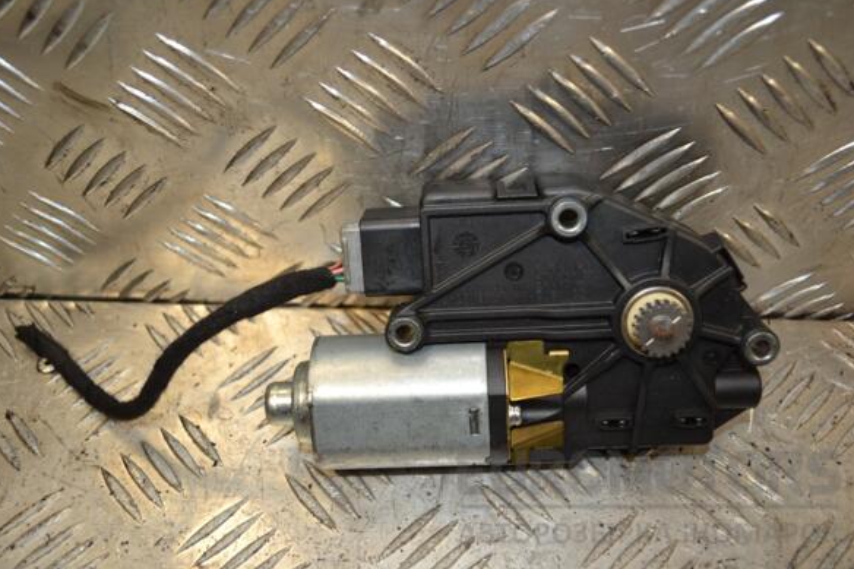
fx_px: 877
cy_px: 278
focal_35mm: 37
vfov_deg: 35.9
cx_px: 430
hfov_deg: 51.9
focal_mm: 24
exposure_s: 1/125
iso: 200
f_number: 4
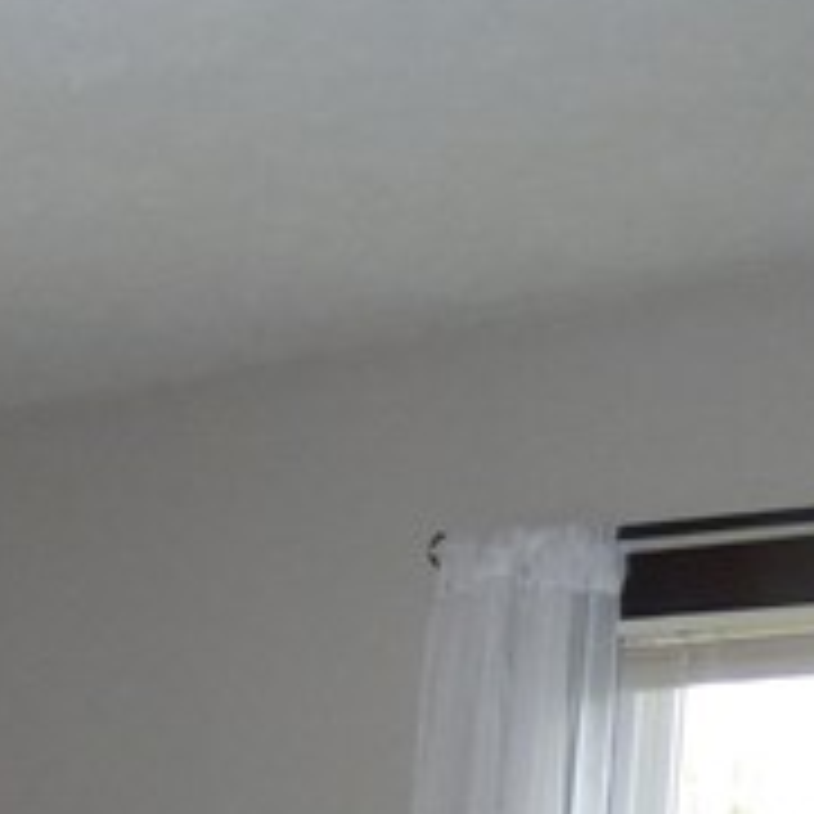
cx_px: -706
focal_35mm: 100
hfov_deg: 14.9
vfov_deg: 16.0
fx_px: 2660
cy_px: 1192
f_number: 2.8
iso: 320
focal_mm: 3.58
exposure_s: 1/60
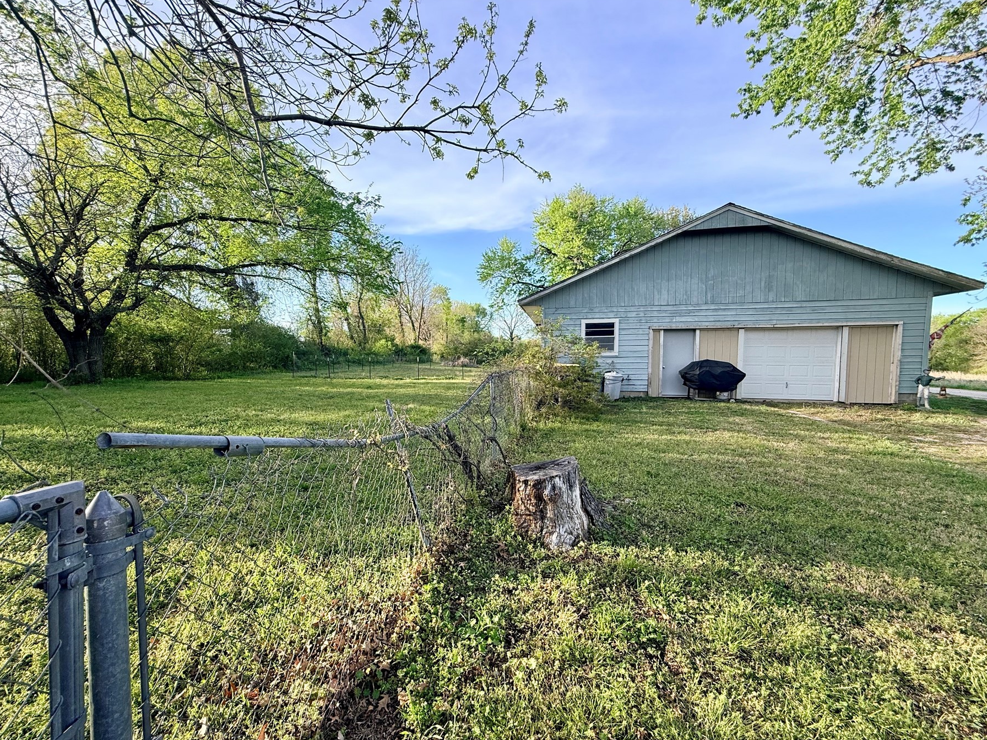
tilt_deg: -3.9
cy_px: 390
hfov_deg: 98.2
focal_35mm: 15
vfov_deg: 81.7
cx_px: 482
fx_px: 428
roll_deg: +0.5
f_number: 2.2
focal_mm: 2.22
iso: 64
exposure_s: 1/349
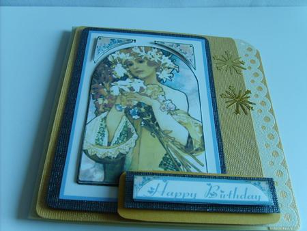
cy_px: 116
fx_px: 311
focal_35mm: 35
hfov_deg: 52.6
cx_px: 154
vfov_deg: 40.7
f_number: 2.8
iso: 66
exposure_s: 1/30
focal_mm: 5.8
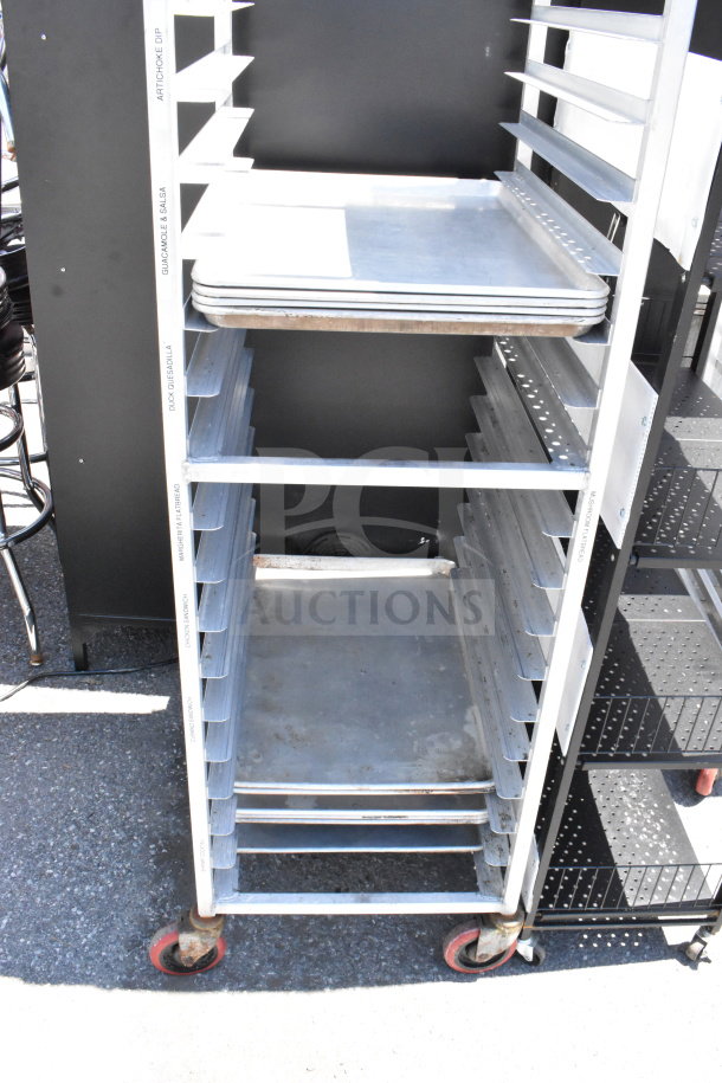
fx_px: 902
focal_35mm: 30
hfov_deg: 43.6
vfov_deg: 61.9
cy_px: 542
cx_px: 361
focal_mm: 20
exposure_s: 1/800
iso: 6400
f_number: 14
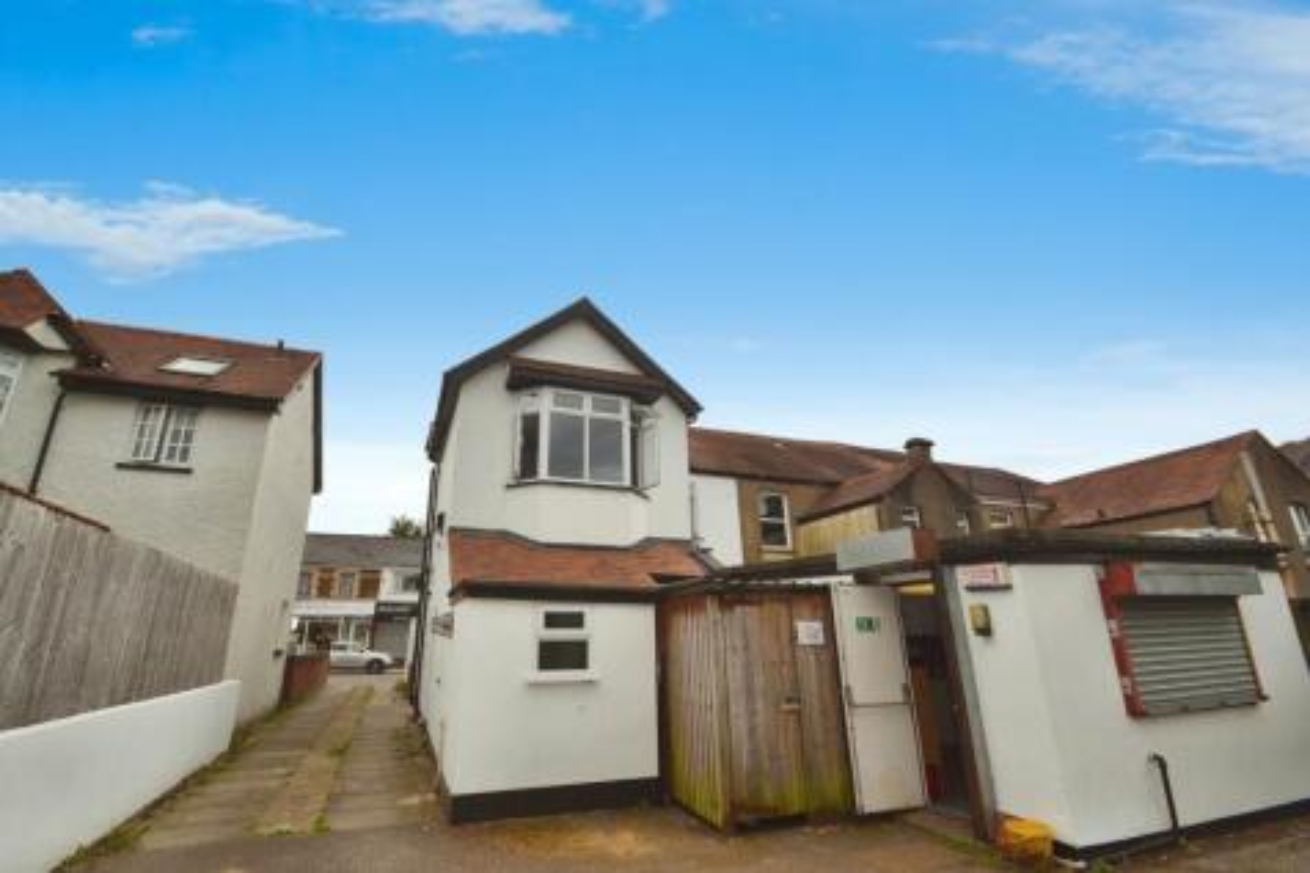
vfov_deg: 77.3
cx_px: 655
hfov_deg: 100.4
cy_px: 436
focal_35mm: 15
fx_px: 546
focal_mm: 10
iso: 100
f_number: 9
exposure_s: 1/200
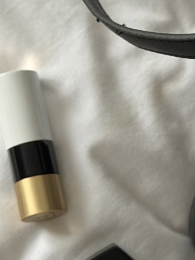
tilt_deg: -72.4
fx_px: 1148
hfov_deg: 9.4
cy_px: 133
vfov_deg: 12.9
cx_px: 293
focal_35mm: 153
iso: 160
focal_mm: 6.76
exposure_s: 1/60
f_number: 1.78
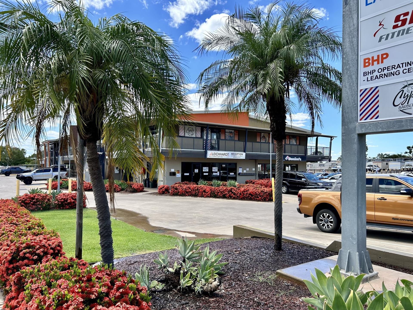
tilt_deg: +2.6
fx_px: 310
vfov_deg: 53.1
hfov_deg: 67.3
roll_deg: -0.8
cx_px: 206
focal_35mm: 26
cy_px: 155
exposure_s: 1/1468
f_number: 1.5
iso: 50
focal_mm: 5.7
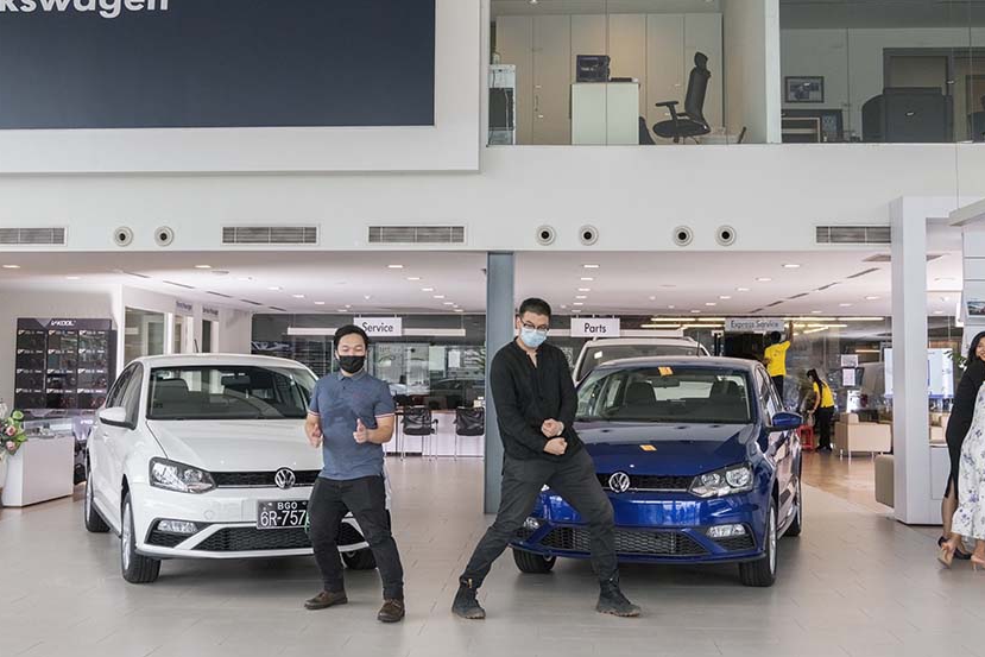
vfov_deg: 30.5
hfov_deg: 44.5
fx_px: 1204
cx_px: 486
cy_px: 303
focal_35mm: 44
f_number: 11
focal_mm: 38
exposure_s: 1/250
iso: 1250
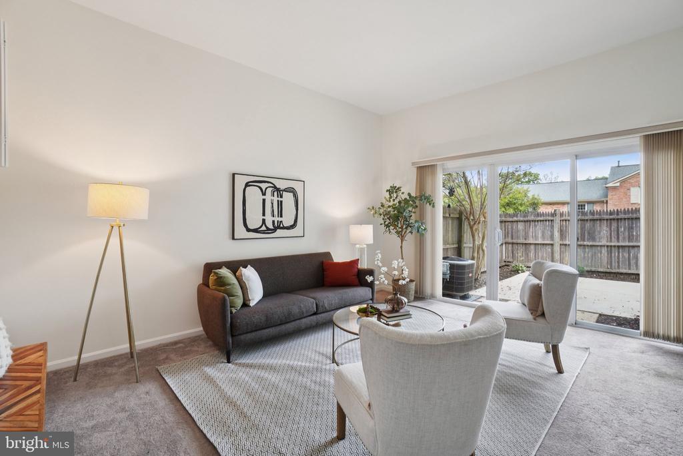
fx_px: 285
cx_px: 342
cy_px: 228
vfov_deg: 77.3
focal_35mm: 15
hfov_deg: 100.4
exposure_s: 1/8
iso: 100
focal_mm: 10
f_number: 7.1
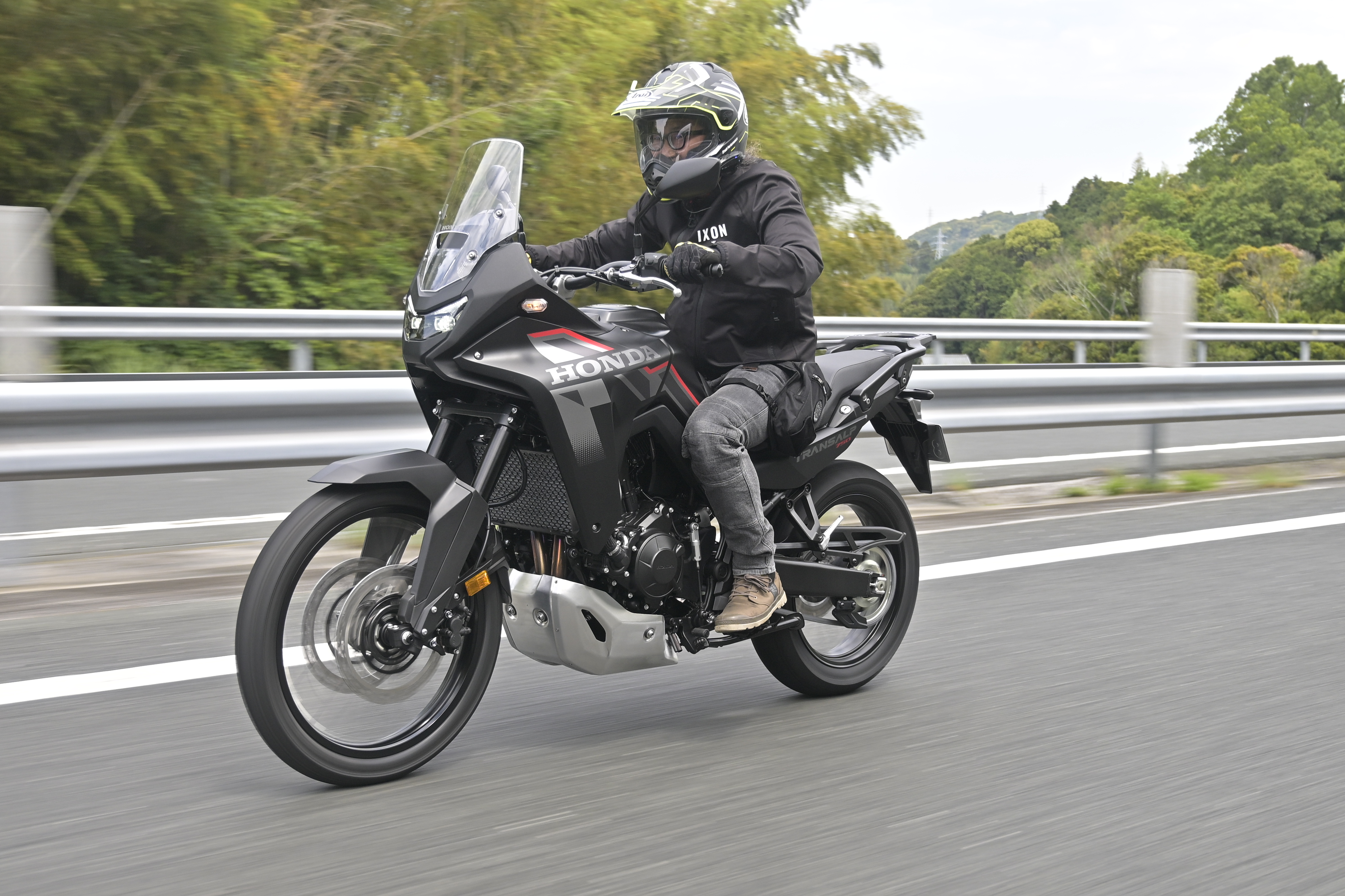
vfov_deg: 27.0
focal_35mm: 50
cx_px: 672
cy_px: 448
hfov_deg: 39.6
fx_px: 1868
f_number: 4.5
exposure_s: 1/100
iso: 200
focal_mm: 33.5
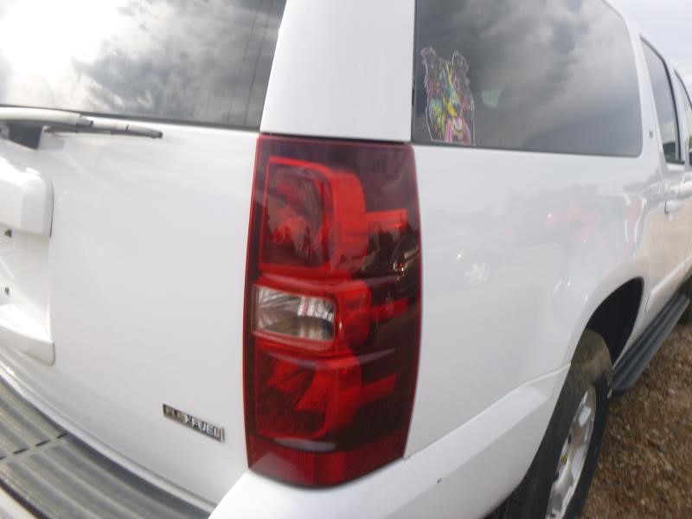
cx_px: 346
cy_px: 260
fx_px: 500
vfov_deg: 54.9
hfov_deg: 69.4
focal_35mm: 25
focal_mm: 4.5
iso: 100
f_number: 3.9
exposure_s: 1/160
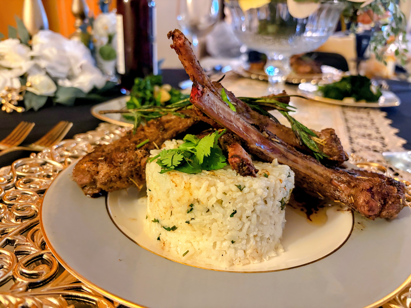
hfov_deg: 67.3
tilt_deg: -21.2
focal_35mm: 26
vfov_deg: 53.1
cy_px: 154
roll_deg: -2.2
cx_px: 206
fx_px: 309
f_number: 1.6
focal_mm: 5.96
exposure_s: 1/30
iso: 500
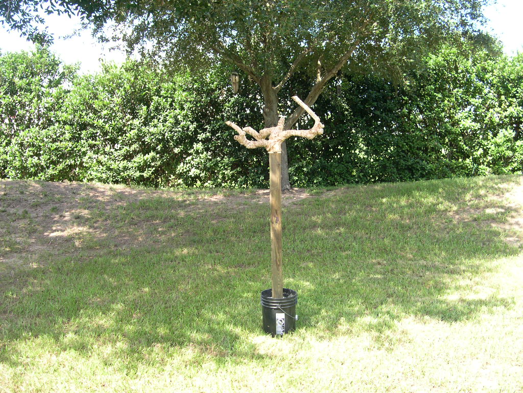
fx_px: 574
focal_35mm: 38
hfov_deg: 49.0
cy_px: 196
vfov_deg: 37.7
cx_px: 262
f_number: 2.8
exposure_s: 1/124
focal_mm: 8
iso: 100
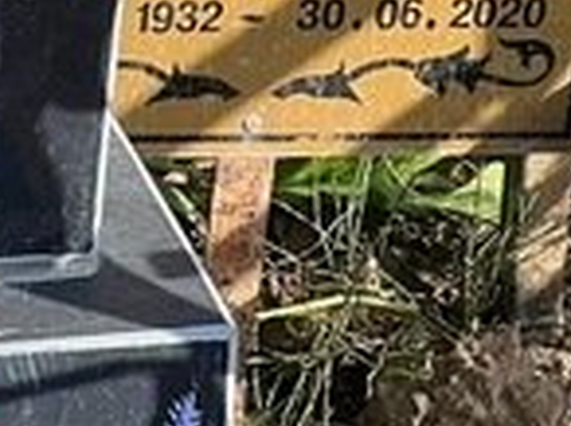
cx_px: -497
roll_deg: -1.2
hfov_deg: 4.6
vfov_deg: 3.5
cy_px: -633
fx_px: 6950
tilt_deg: -22.7
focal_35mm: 422
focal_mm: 9
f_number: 2.8
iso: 32
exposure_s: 1/281
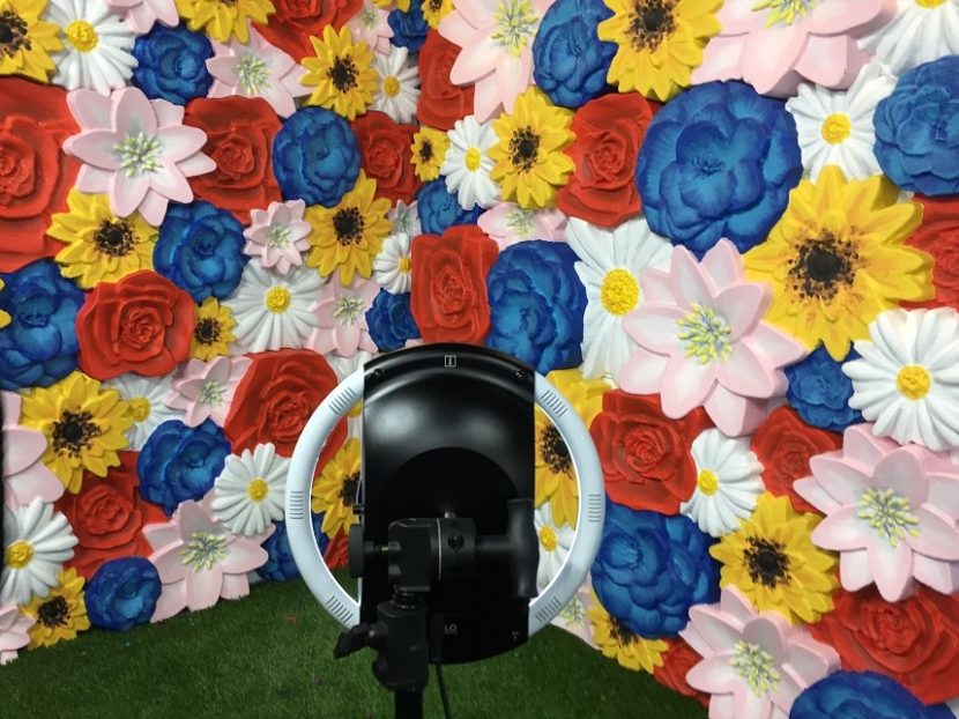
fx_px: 803
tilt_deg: -4.5
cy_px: 360
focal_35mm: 29
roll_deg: -2.8
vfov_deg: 48.2
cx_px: 480
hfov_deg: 61.7
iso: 64
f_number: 2.2
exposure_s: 1/30
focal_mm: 4.15
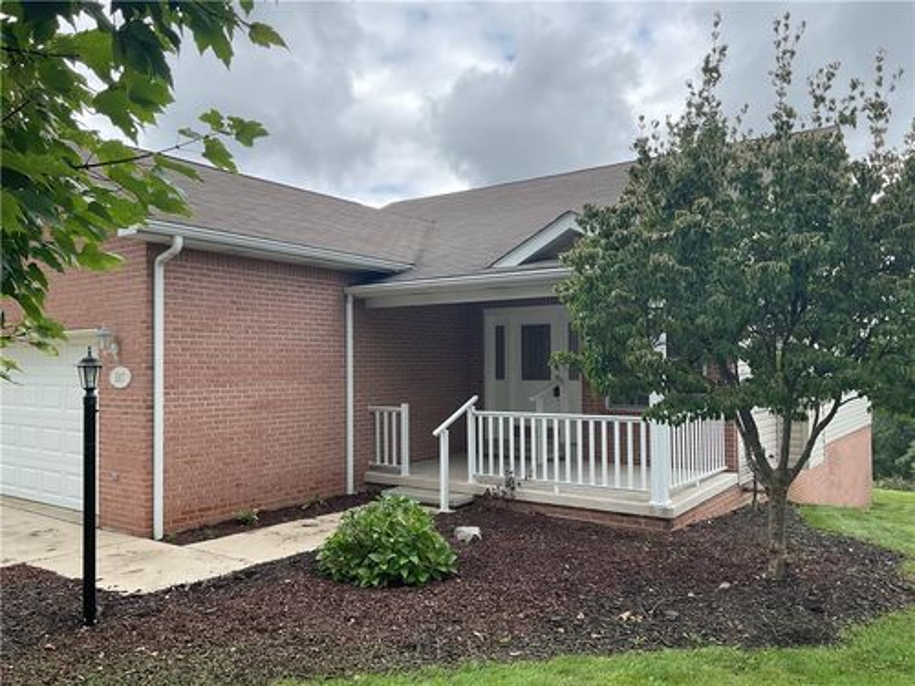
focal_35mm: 29
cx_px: 458
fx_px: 767
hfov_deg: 61.7
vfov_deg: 48.2
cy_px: 343
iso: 16
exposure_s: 1/406
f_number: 1.8
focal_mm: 3
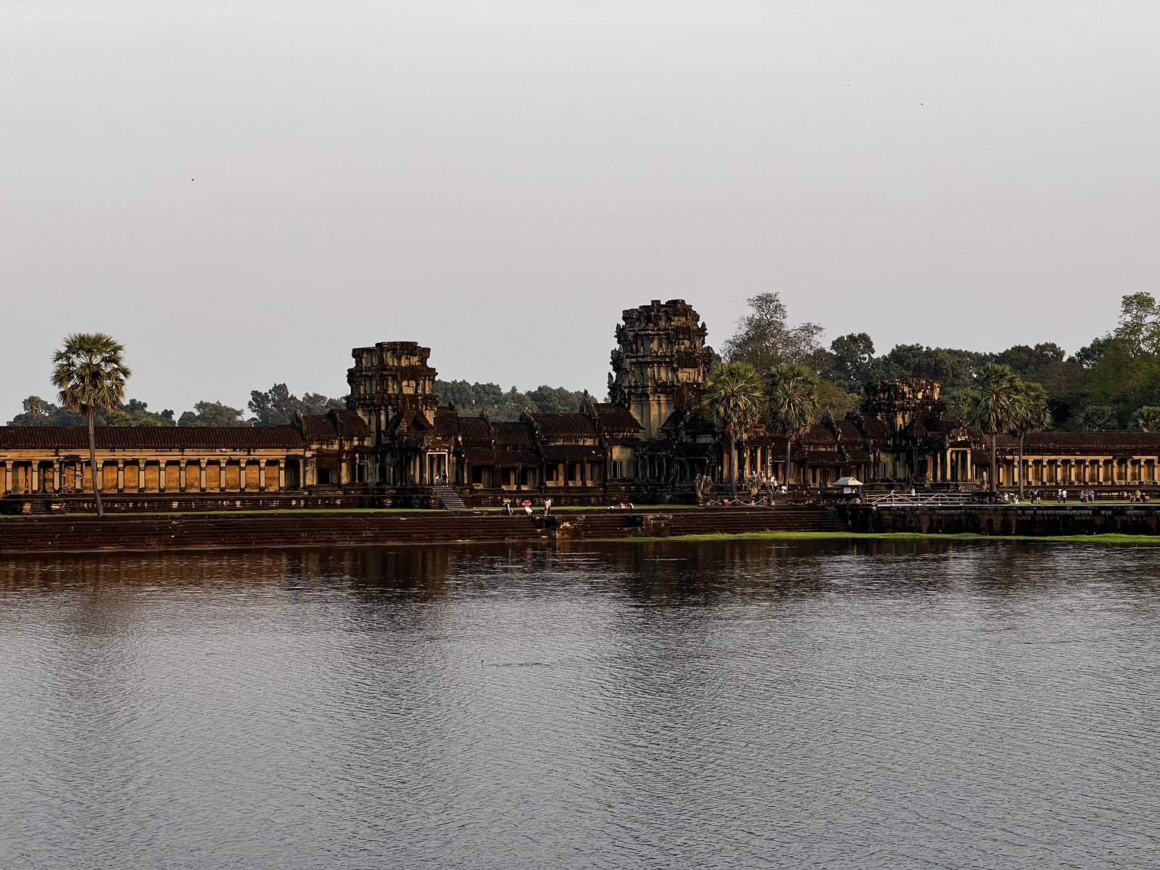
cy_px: 435
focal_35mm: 77
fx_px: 2580
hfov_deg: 25.3
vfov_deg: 19.1
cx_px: 580
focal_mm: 9
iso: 32
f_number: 2.8
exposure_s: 1/157
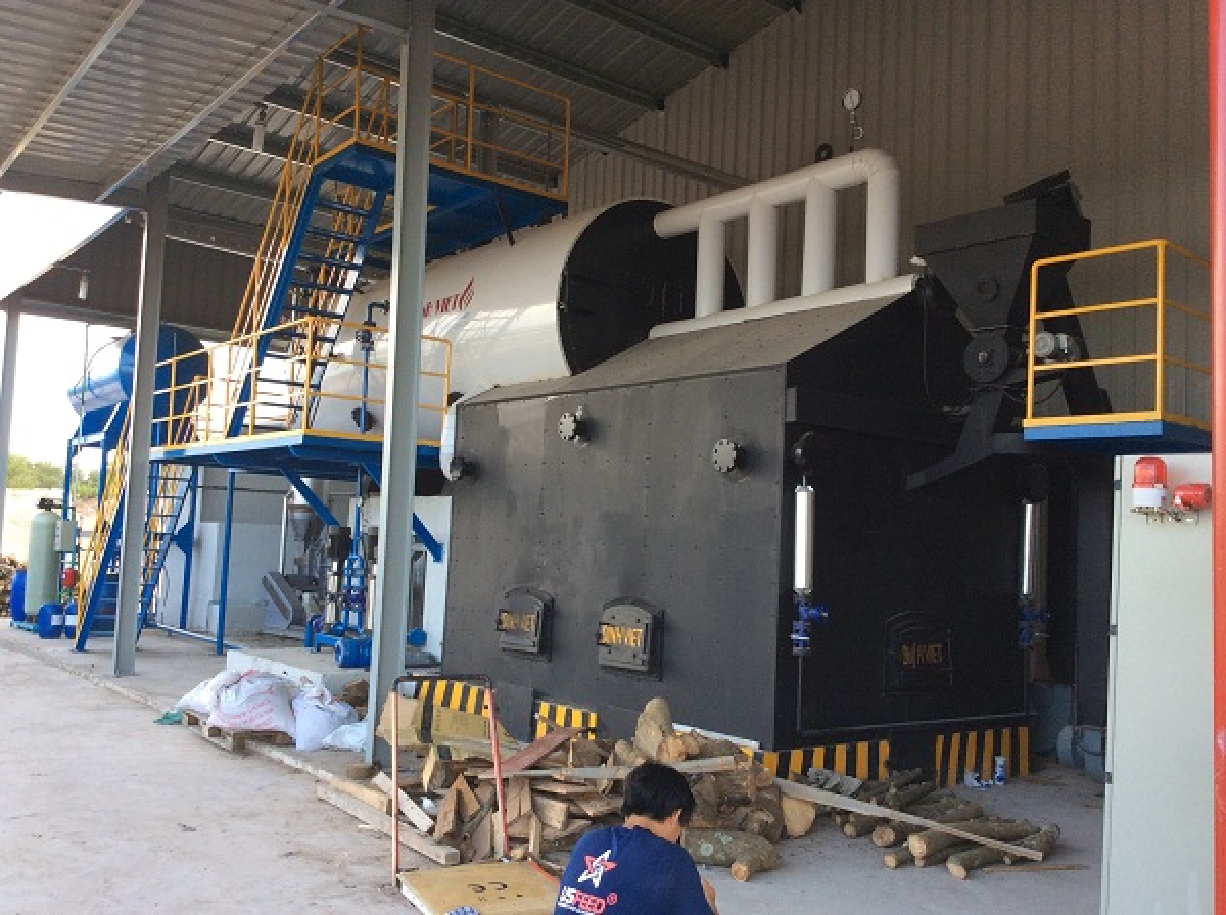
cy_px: 458
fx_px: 1167
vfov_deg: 42.8
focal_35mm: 33
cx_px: 613
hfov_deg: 55.4
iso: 40
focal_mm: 3.3
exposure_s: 1/120
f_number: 2.4
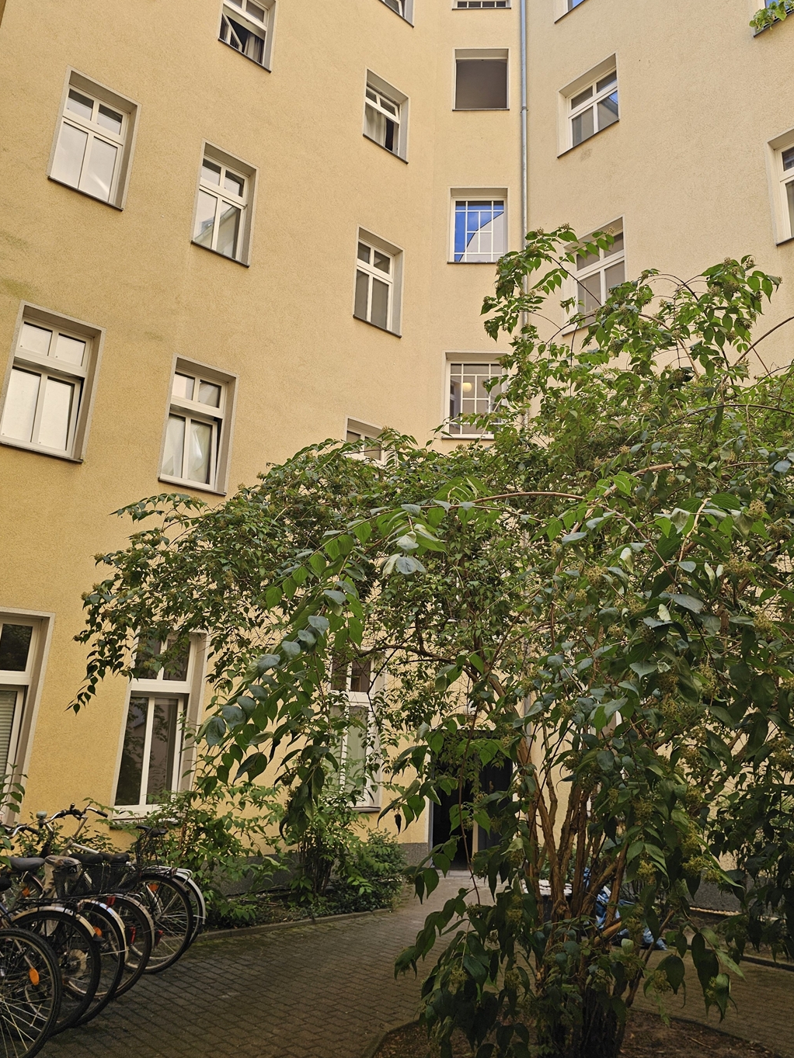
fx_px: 826
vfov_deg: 65.2
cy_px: 474
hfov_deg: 51.2
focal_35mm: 27
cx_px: 452
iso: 12
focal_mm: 6.3
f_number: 1.7
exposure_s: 1/180
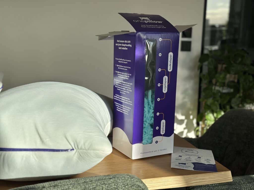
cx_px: 127
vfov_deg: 30.3
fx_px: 352
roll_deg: -0.9
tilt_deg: -12.1
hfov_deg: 39.7
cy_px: 95
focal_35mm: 48
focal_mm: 6.86
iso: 80
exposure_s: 1/3731
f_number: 1.78
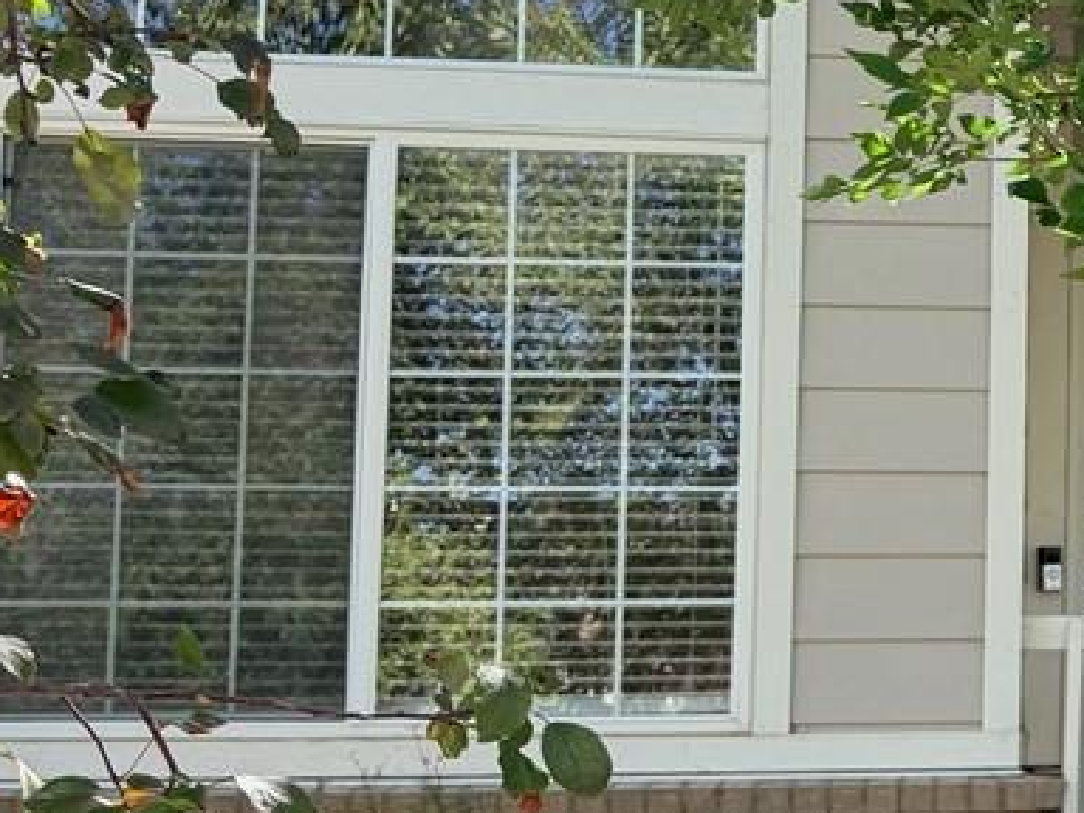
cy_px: 359
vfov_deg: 14.8
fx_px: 3131
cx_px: 1691
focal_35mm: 100
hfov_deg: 17.4
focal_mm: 6.76
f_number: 1.78
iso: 100
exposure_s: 1/1060
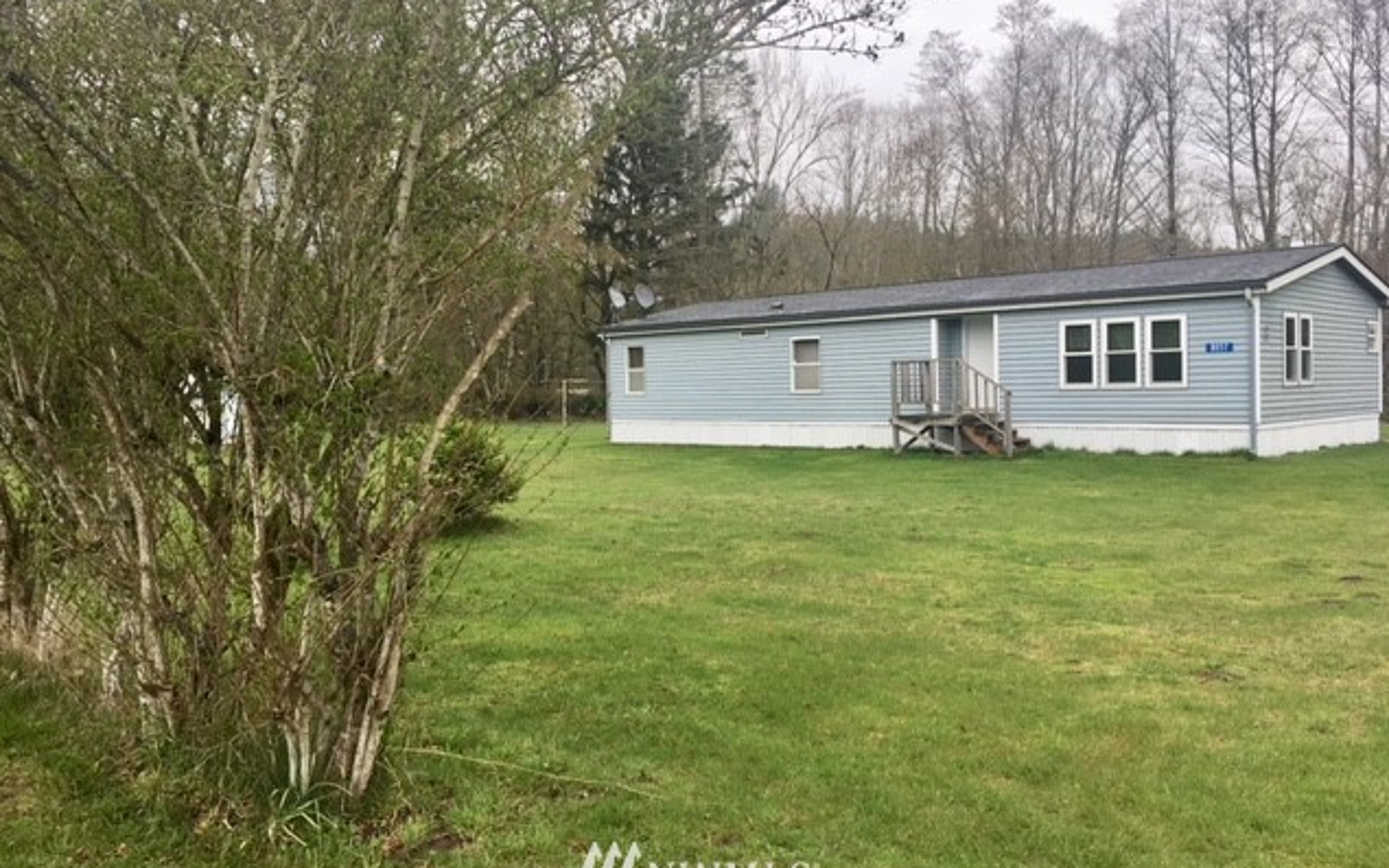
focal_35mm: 31
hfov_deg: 61.2
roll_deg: +0.3
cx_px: 698
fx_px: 1174
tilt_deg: -2.2
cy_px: 426
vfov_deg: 40.6
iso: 25
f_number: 2.2
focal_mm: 4.15
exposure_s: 1/337
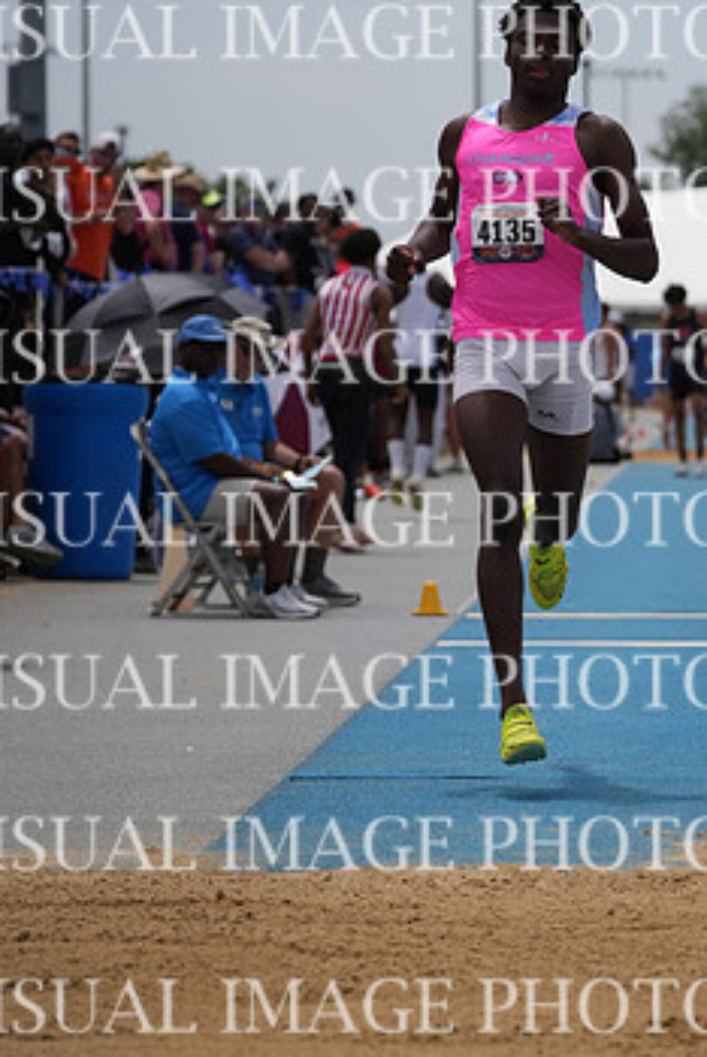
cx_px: 458
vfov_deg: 10.4
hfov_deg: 7.0
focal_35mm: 197
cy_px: 438
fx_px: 5791
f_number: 4
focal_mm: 119
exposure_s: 1/8000
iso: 320
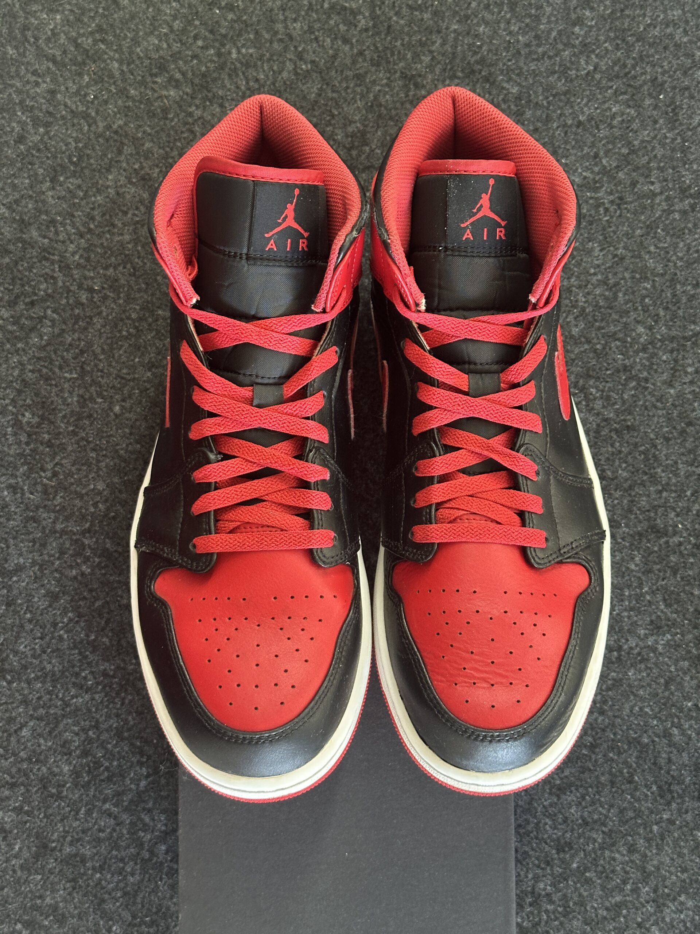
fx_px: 1294
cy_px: 467
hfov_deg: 30.3
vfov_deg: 39.7
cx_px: 350
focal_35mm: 48
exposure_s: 1/33
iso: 320
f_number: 1.78
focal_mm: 6.86
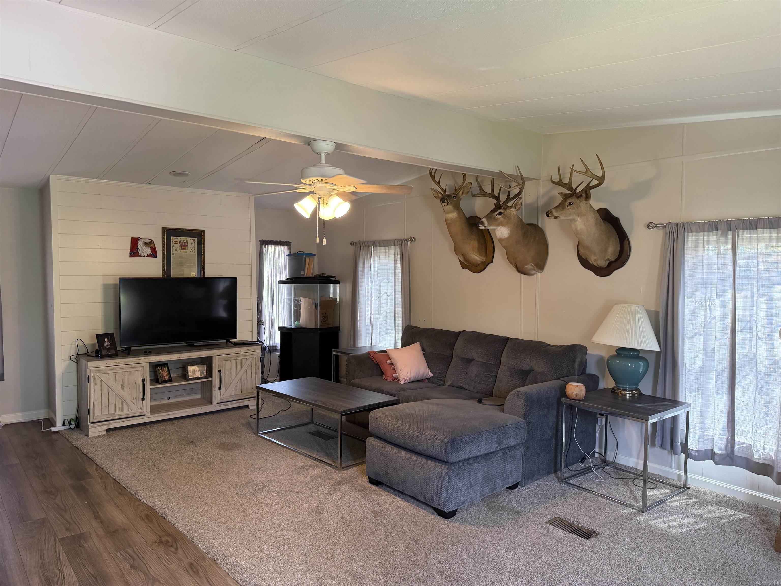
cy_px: 293
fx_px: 541
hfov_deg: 71.6
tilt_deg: -2.3
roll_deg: -0.1
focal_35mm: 24
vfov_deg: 56.8
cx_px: 390
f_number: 1.78
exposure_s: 1/60
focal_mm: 6.76
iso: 160
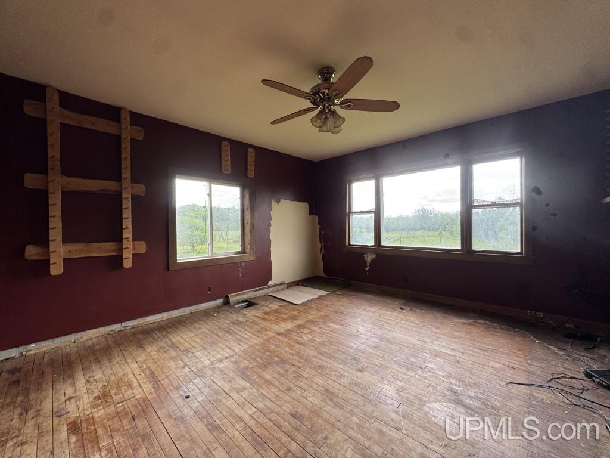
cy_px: 229
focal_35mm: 14
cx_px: 305
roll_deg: +1.0
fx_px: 247
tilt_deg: -0.9
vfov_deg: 85.7
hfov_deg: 102.1
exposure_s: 1/99
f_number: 2.2
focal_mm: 2.22
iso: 64
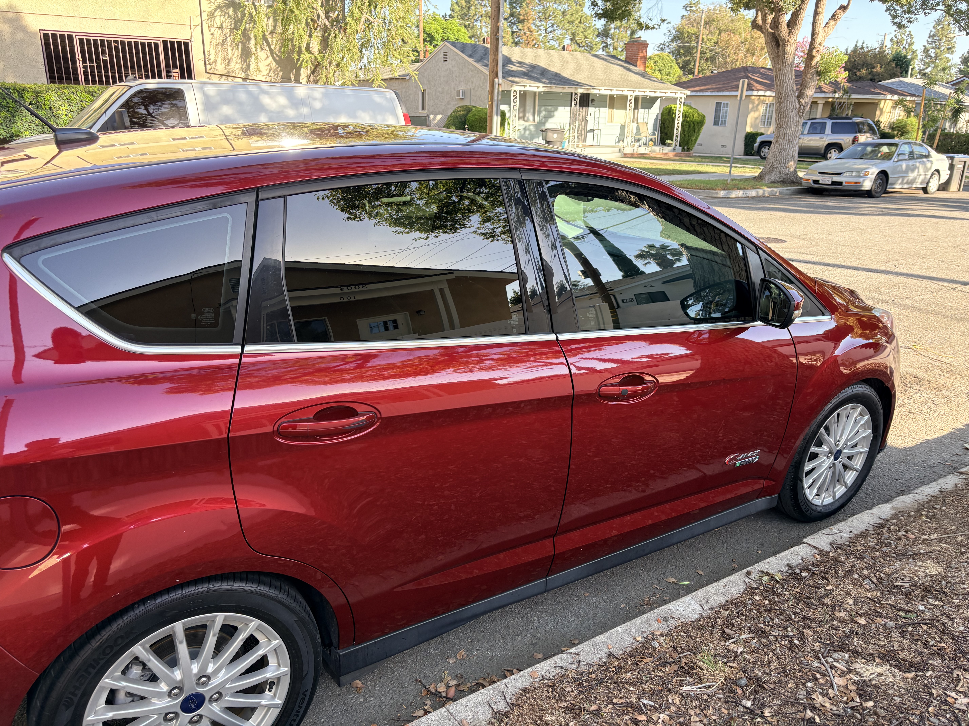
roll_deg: -1.1
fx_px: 728
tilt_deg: -17.9
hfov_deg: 67.3
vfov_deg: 53.1
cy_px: 363
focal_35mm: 26
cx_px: 484
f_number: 1.6
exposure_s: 1/302
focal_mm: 5.96
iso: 64
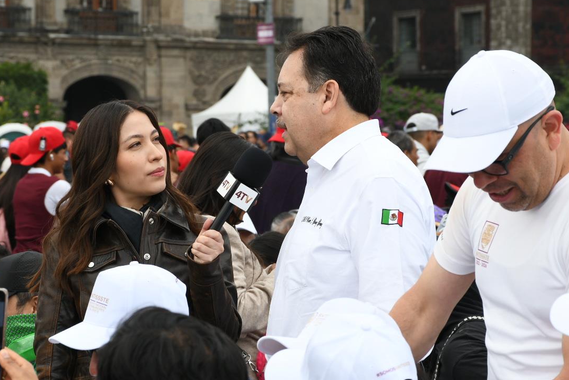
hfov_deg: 10.8
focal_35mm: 190
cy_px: 209
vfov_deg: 7.2
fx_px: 3003
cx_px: 243
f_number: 9
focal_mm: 85
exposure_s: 1/125
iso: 200
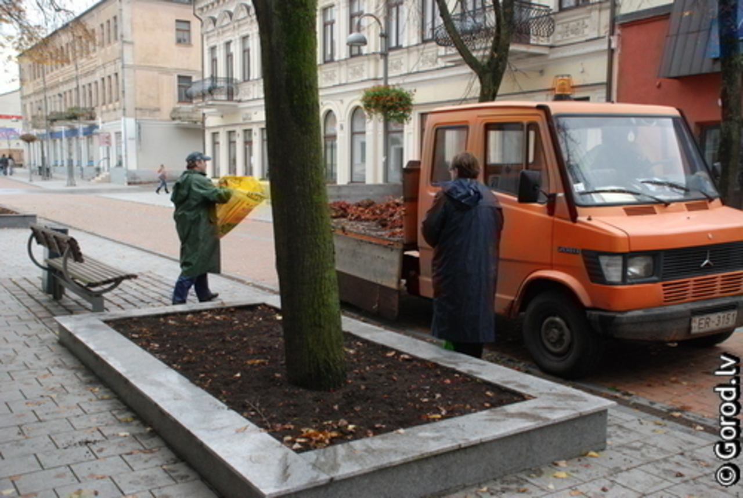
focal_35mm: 36
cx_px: 372
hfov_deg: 53.1
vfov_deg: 37.0
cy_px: 249
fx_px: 744
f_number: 3.8
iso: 640
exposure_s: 1/125
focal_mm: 24
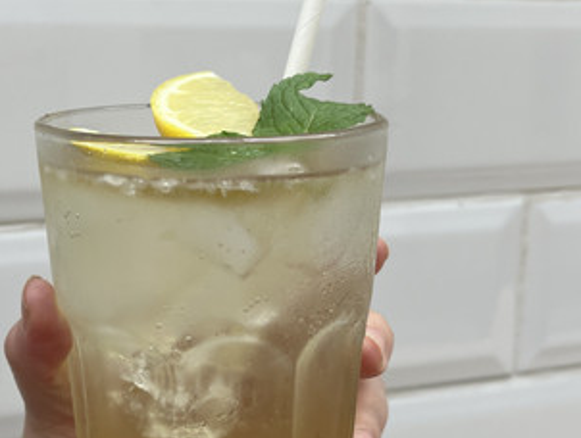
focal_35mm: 43
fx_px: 723
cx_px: 215
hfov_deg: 43.4
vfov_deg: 32.6
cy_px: 360
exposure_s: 1/100
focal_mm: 5.1
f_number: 1.6
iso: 50
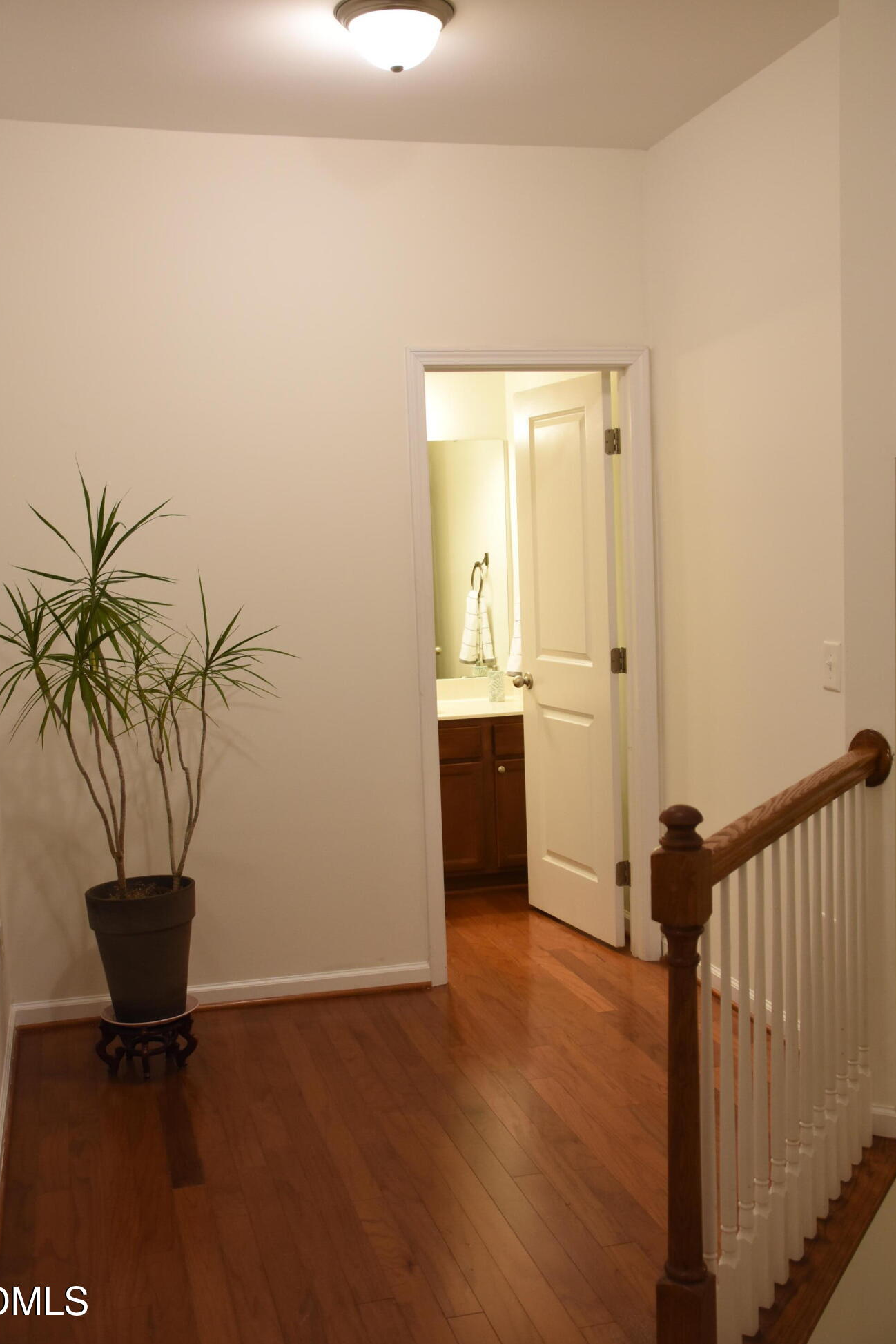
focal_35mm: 37
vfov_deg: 51.9
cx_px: 439
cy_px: 674
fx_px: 1381
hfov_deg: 36.0
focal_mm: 24
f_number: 4
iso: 800
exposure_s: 1/40
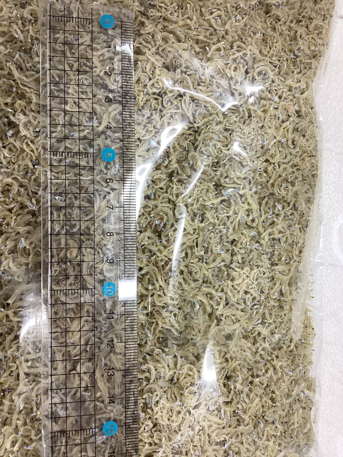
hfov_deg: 45.4
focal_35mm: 31
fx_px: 410
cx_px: 172
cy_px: 228
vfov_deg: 58.4
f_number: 2.4
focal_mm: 3.3
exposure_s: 1/60
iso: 64
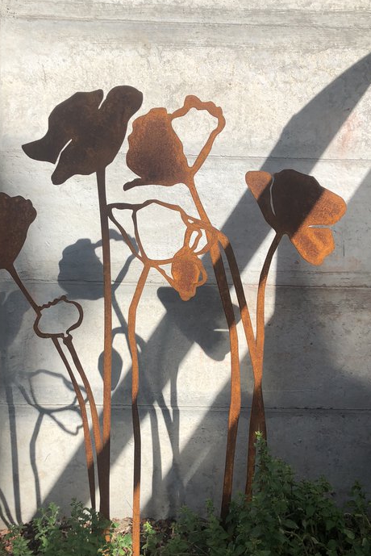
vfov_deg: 54.3
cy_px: 301
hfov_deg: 37.6
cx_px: 132
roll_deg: +0.0
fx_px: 540
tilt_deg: -3.7
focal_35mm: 35
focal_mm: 3.99
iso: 20
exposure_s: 1/1845
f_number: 1.8
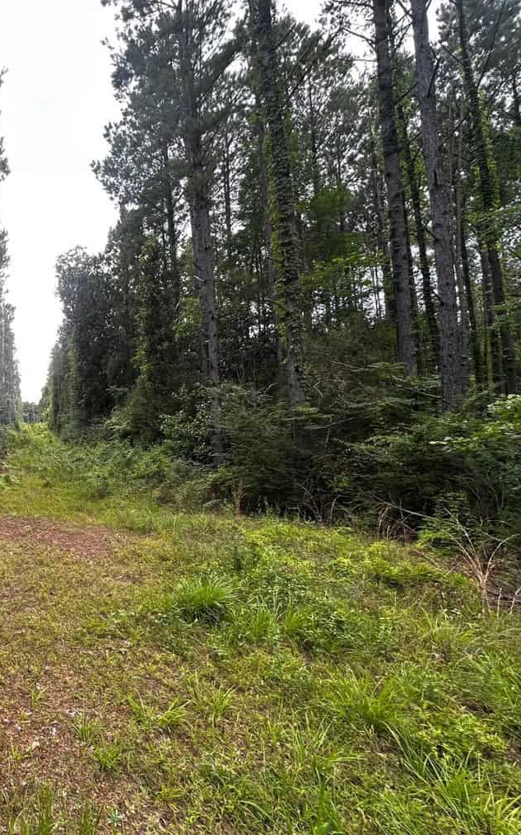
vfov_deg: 85.1
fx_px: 454
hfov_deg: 50.1
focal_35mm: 20
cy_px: 415
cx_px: 17
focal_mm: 2.2
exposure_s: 1/109
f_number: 2.2
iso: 40
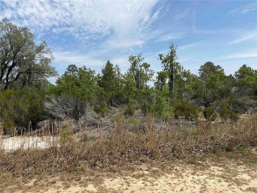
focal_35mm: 24
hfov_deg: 71.6
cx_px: 128
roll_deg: +2.8
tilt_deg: -4.5
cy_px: 96
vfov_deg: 56.8
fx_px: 178
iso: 80
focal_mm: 6.76
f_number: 1.78
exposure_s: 1/5319
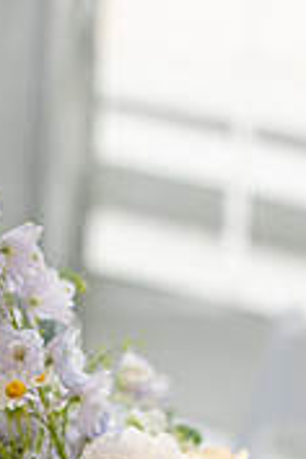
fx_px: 1619
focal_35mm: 127
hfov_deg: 10.8
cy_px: 560
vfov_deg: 15.5
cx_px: 60
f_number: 3.5
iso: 280
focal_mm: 50
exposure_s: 1/250
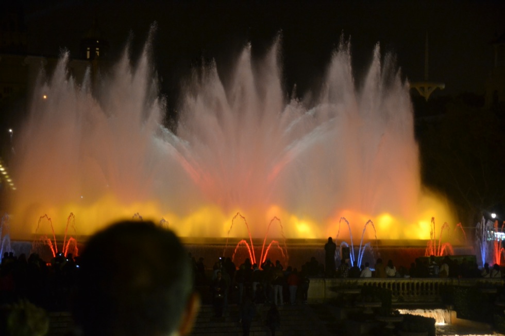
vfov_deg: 19.7
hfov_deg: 29.2
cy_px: 168
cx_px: 252
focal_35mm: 69
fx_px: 968
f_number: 3.8
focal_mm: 46
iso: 1600
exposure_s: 1/50
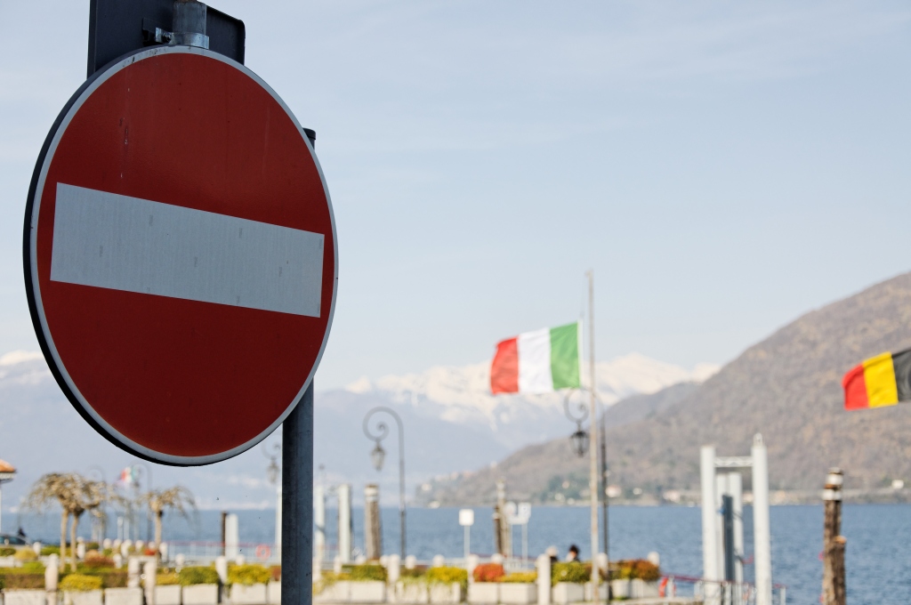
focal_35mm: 72
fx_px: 1820
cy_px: 302
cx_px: 456
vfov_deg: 18.9
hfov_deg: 28.1
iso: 200
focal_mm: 48
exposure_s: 1/1000
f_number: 4.8
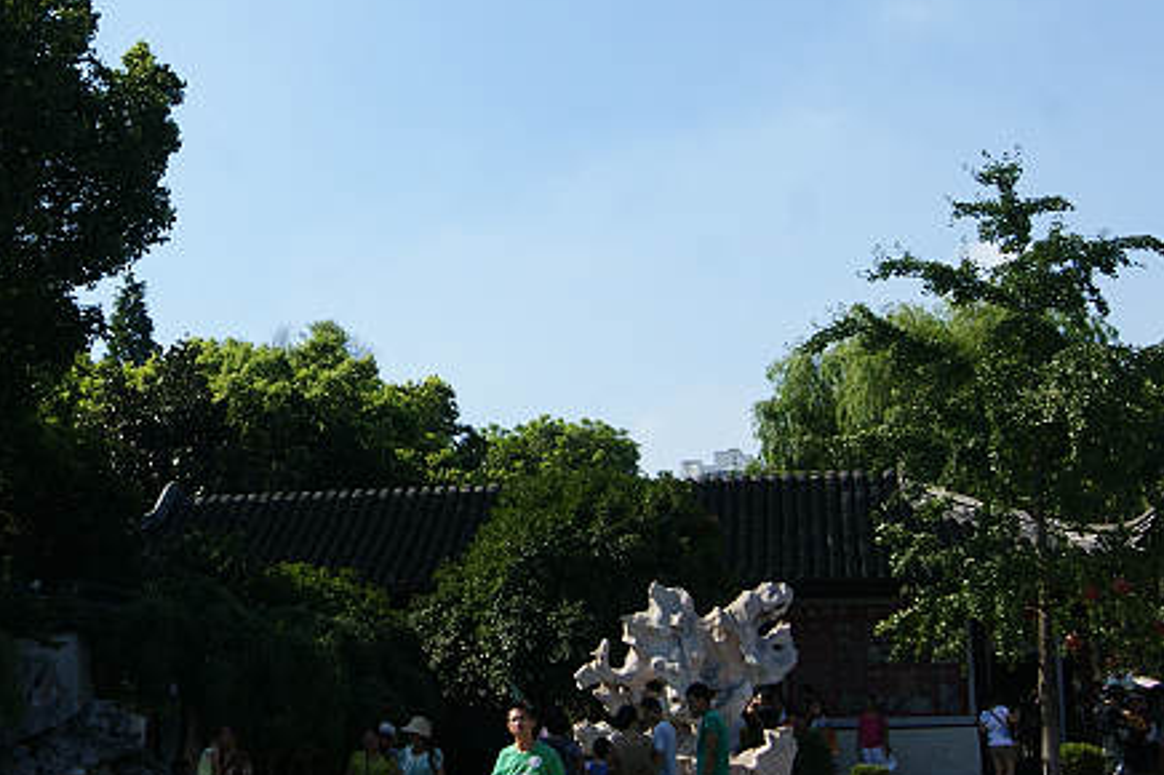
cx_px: 259
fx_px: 2197
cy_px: 282
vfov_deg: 19.9
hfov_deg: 29.1
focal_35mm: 68
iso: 200
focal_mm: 24
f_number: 11
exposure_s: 1/320
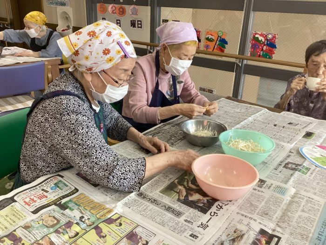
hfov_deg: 58.4
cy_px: 122
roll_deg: -3.3
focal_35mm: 31
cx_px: 163
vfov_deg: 45.4
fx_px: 292
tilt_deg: -22.1
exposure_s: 1/60
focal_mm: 3.3
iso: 100
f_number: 2.4
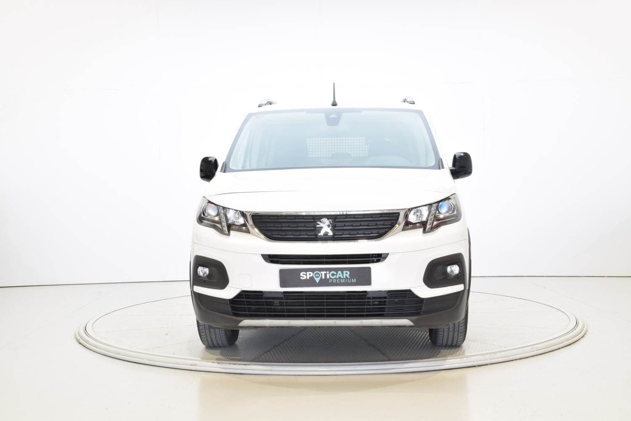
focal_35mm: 44
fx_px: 762
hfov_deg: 45.0
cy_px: 210
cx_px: 316
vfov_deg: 30.8
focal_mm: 29
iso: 100
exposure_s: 1/2
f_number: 14
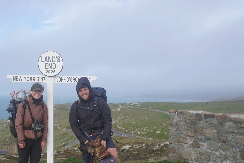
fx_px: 264
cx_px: 72
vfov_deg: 33.7
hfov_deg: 48.3
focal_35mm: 39
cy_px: 118
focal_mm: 16
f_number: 4.5
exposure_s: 1/500
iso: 100
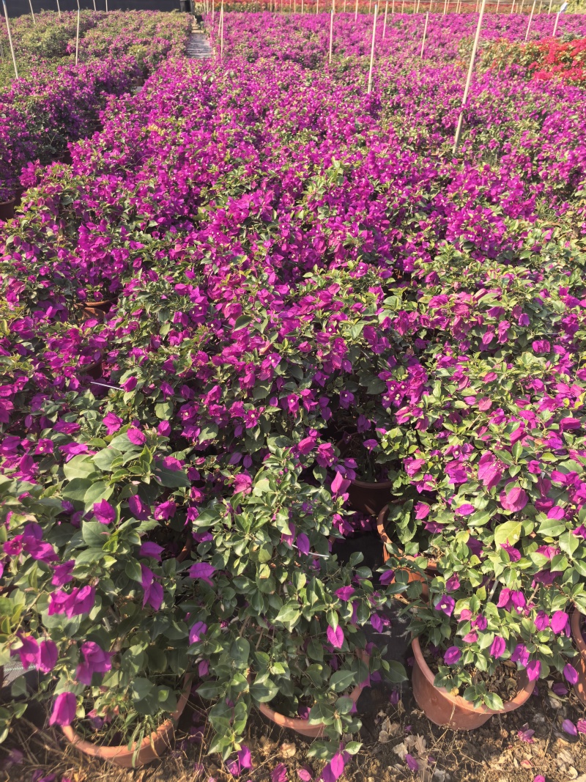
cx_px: 293
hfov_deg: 56.8
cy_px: 391
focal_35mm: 24
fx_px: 542
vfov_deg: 71.6
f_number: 2
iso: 160
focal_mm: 5.75
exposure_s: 1/2577
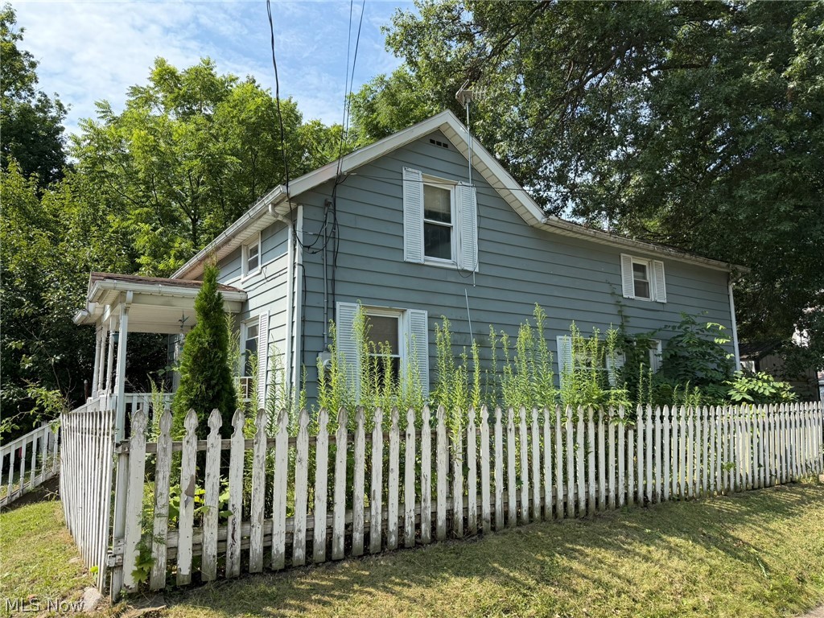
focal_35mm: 24
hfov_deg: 71.6
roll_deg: +0.9
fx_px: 571
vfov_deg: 56.8
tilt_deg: +8.8
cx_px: 412
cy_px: 309
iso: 100
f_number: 1.78
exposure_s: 1/3145
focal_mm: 6.76
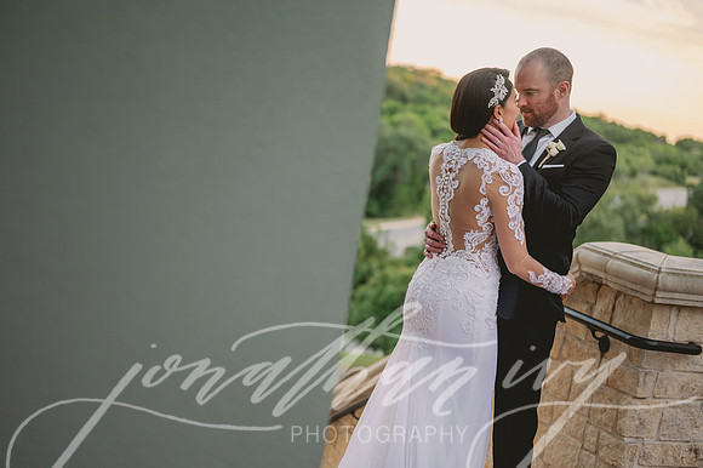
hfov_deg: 39.6
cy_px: 234
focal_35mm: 50
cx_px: 352
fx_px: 976
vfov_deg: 27.0
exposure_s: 1/500
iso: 160
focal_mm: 50
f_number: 2
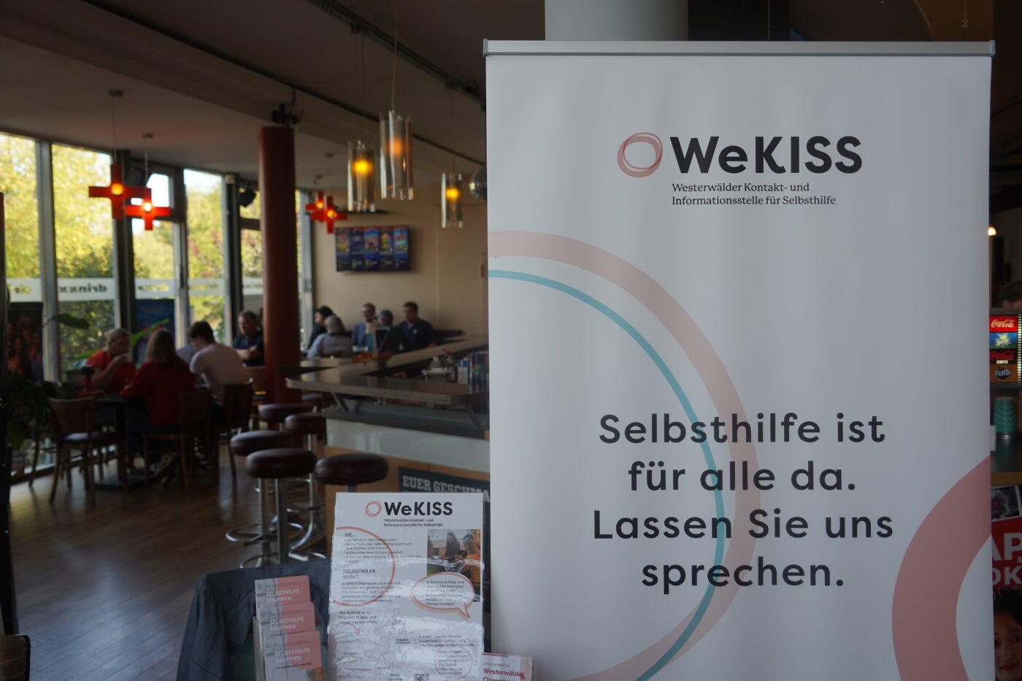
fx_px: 965
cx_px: 511
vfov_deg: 38.9
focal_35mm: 34
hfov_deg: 55.8
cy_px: 340
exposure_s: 1/160
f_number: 4
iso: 250
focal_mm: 34
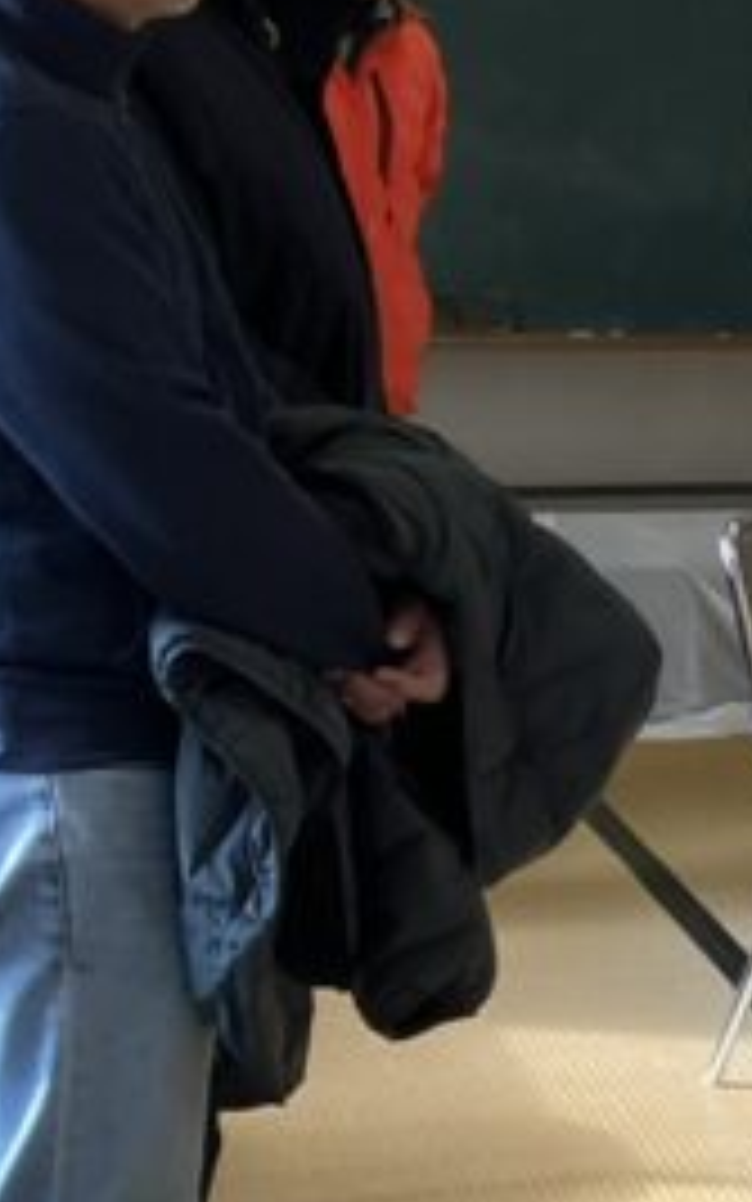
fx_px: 3736
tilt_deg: -4.8
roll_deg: -2.9
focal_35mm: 114
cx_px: 2148
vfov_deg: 18.3
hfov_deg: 9.4
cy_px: 486
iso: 80
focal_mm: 3.99
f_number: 1.8
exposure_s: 1/120
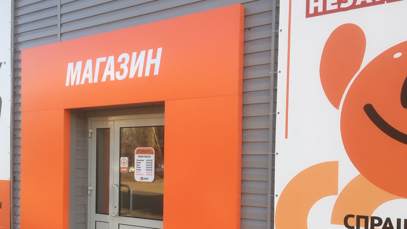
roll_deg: -1.5
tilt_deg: -1.2
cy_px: 170
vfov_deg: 30.0
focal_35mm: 39
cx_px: 171
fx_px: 421
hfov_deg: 51.4
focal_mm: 4.15
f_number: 2.2
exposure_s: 1/161
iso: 25
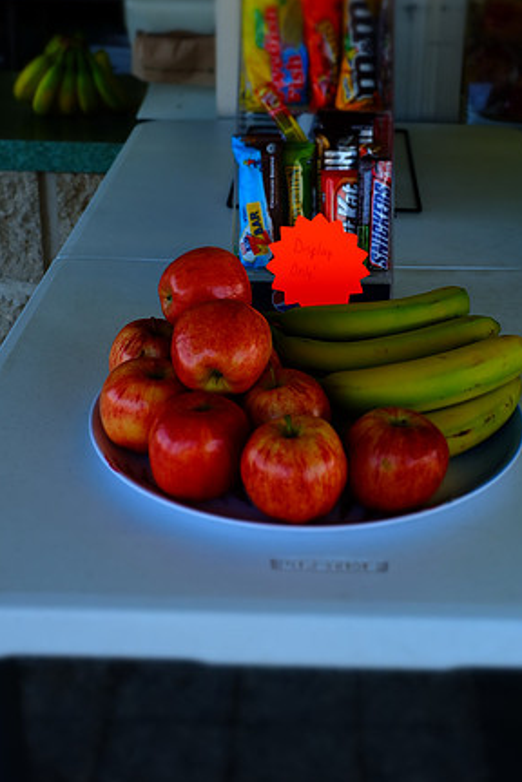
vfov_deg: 38.7
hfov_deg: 26.3
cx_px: 347
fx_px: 1109
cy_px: 317
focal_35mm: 51
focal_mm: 25.6
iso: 200
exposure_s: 1/150
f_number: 5.6
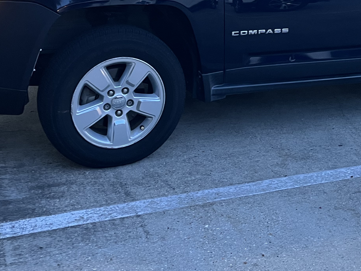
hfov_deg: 33.5
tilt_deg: -10.3
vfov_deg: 24.4
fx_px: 594
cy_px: -6
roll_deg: -3.3
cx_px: 242
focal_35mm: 57
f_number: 1.6
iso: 500
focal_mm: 5.1
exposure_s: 1/40
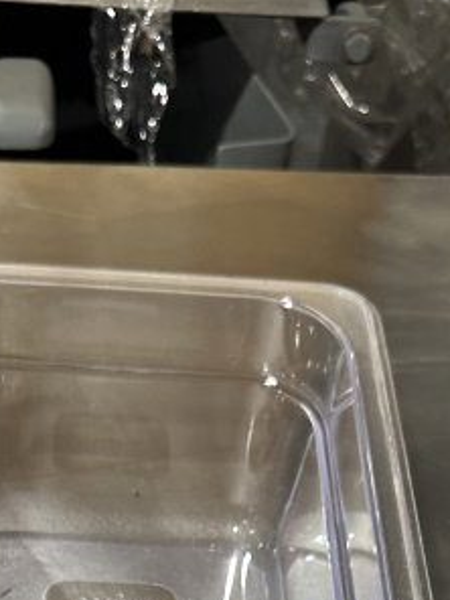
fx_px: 1144
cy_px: 806
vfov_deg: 25.0
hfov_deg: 22.2
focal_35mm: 66
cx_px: 146
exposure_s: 1/84
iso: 250
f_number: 1.78
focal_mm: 6.86
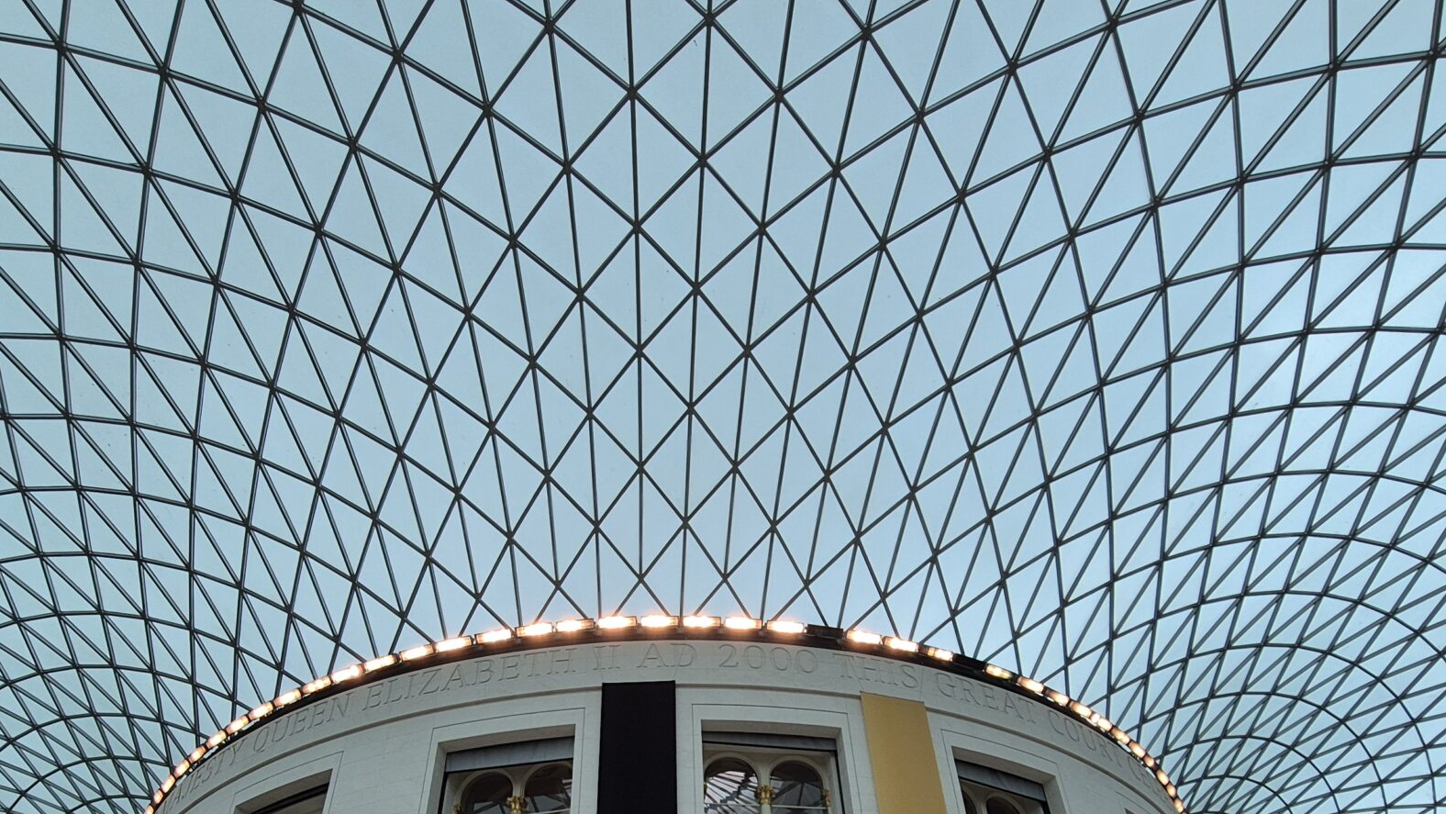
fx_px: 882
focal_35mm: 23
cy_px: 755
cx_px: 718
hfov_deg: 78.7
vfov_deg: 44.4
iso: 50
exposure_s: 1/100
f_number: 2.2
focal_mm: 2.2
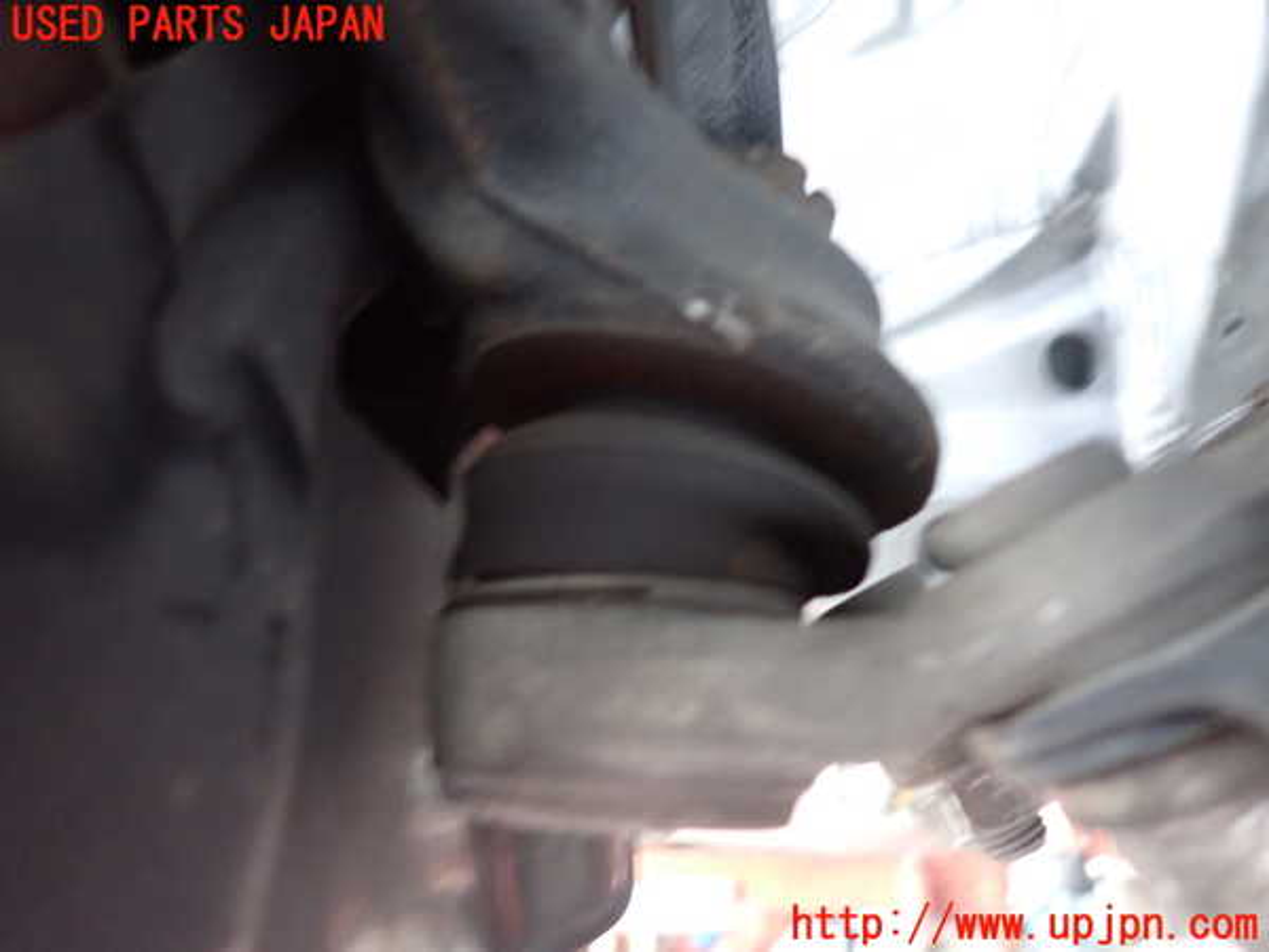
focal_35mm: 25
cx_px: 634
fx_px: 916
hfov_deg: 69.4
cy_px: 476
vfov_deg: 54.9
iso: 800
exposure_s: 1/15
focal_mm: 4.5
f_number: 2
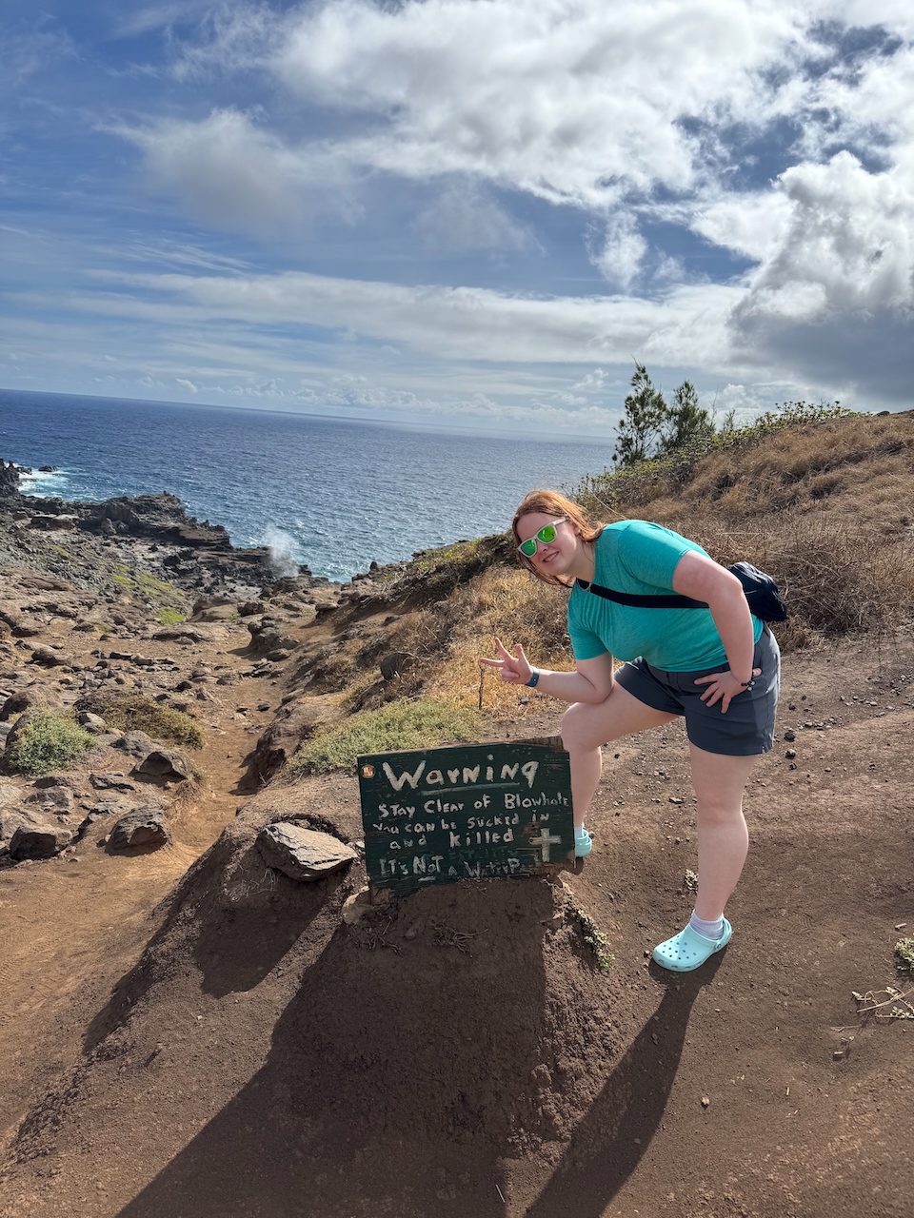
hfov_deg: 56.8
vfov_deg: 71.6
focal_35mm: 24
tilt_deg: -12.7
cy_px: 609
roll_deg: -1.9
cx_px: 457
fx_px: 845
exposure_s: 1/10417
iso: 80
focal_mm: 6.76
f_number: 1.78
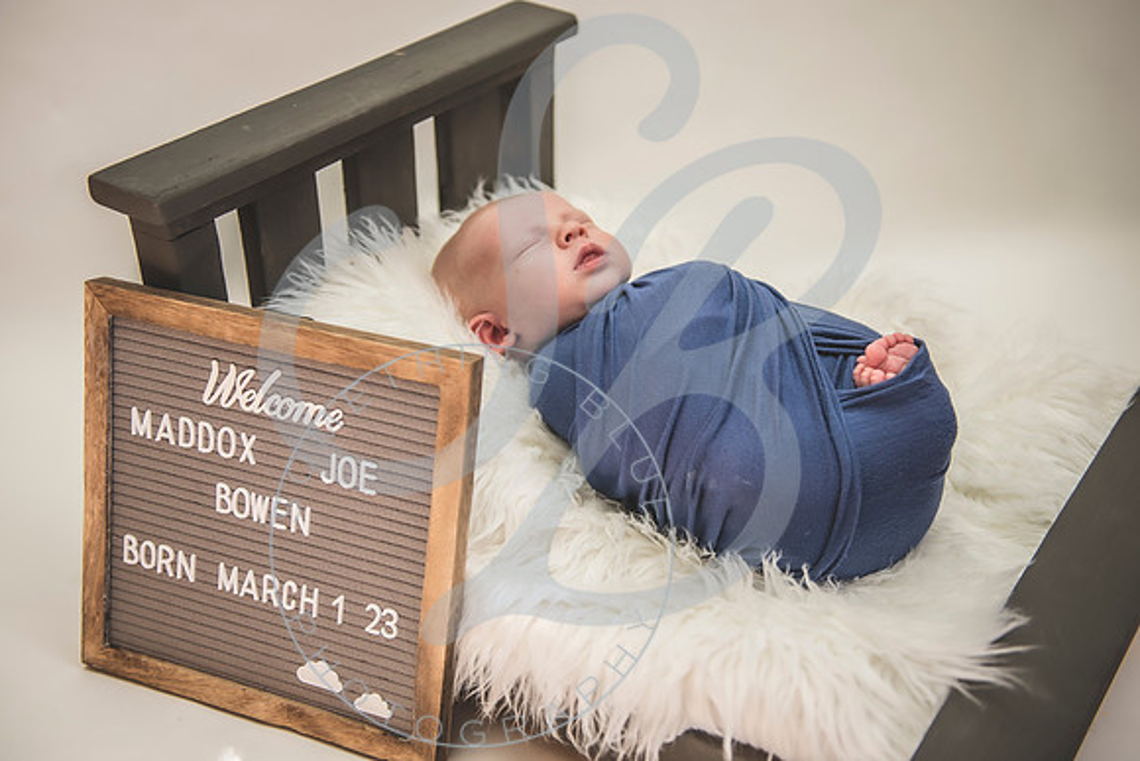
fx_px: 1374
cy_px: 380
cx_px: 551
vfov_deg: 30.9
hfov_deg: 45.1
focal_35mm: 43
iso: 100
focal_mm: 42
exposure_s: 1/125
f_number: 2.8
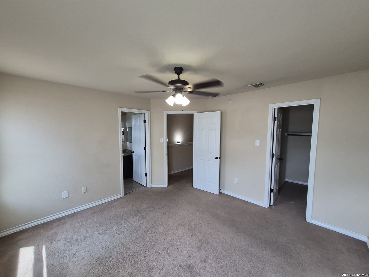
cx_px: 184
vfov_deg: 89.9
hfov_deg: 106.2
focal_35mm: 13
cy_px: 138
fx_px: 139
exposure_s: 1/60
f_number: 2.2
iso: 125
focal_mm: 1.74
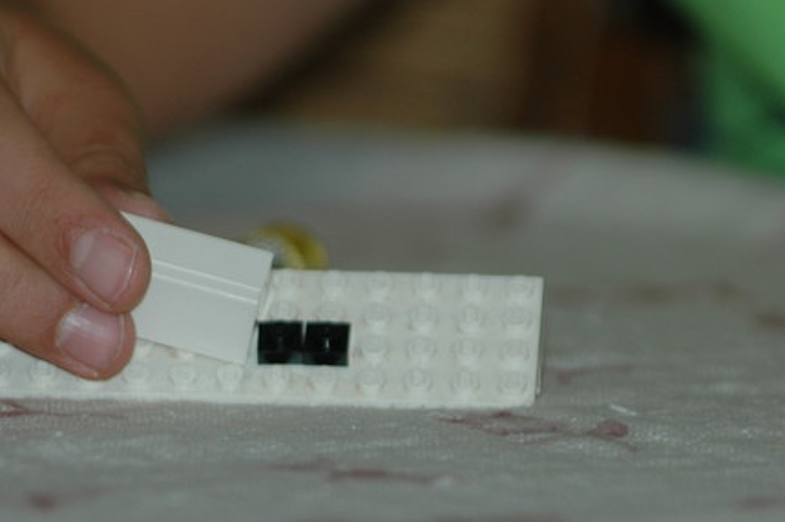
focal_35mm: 424
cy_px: 363
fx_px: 9239
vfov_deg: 3.2
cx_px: 396
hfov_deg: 4.9
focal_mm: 135
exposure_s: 1/60
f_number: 4.5
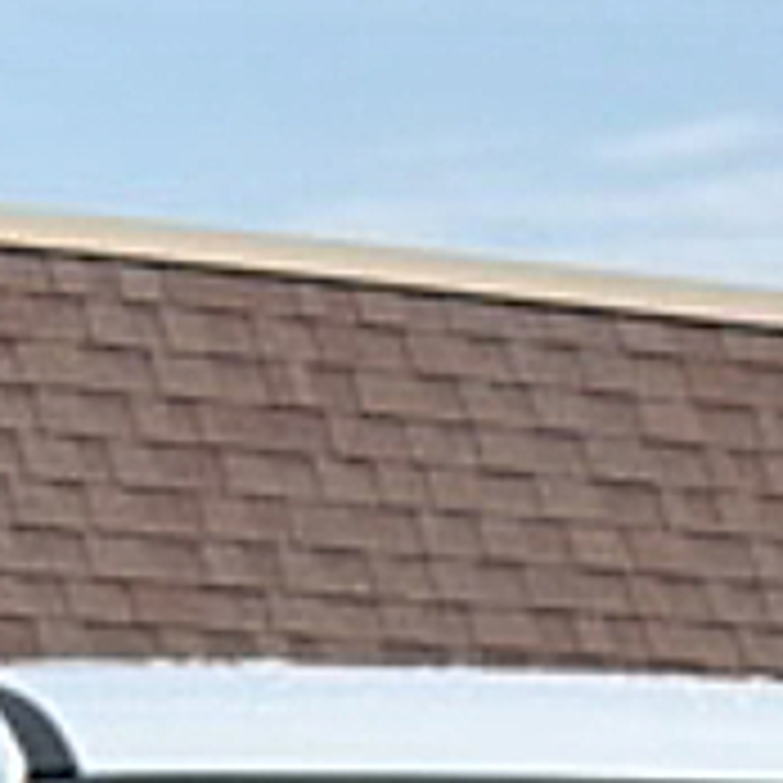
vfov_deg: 7.5
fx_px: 5195
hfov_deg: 8.0
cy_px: 2390
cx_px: 1800
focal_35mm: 203
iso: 80
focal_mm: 6.76
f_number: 1.78
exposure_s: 1/3759
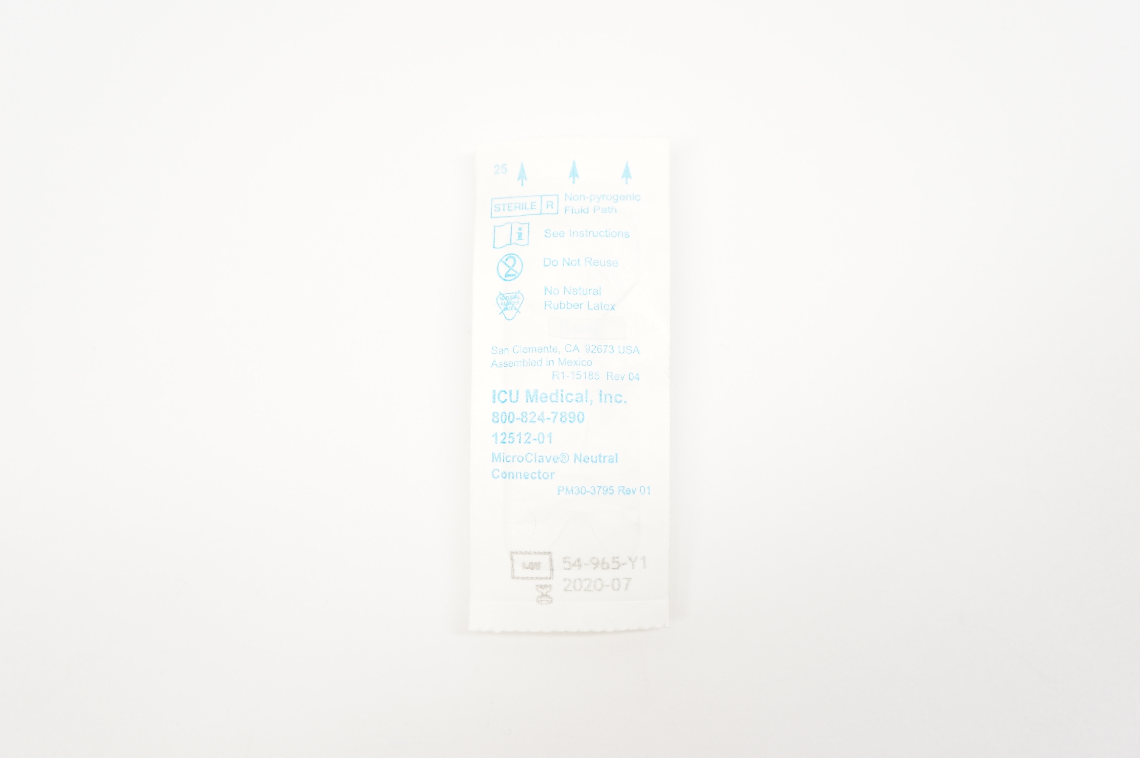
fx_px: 1329
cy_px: 379
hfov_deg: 46.4
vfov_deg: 31.8
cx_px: 570
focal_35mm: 42
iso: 400
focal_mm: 28
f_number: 4.5
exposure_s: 1/80
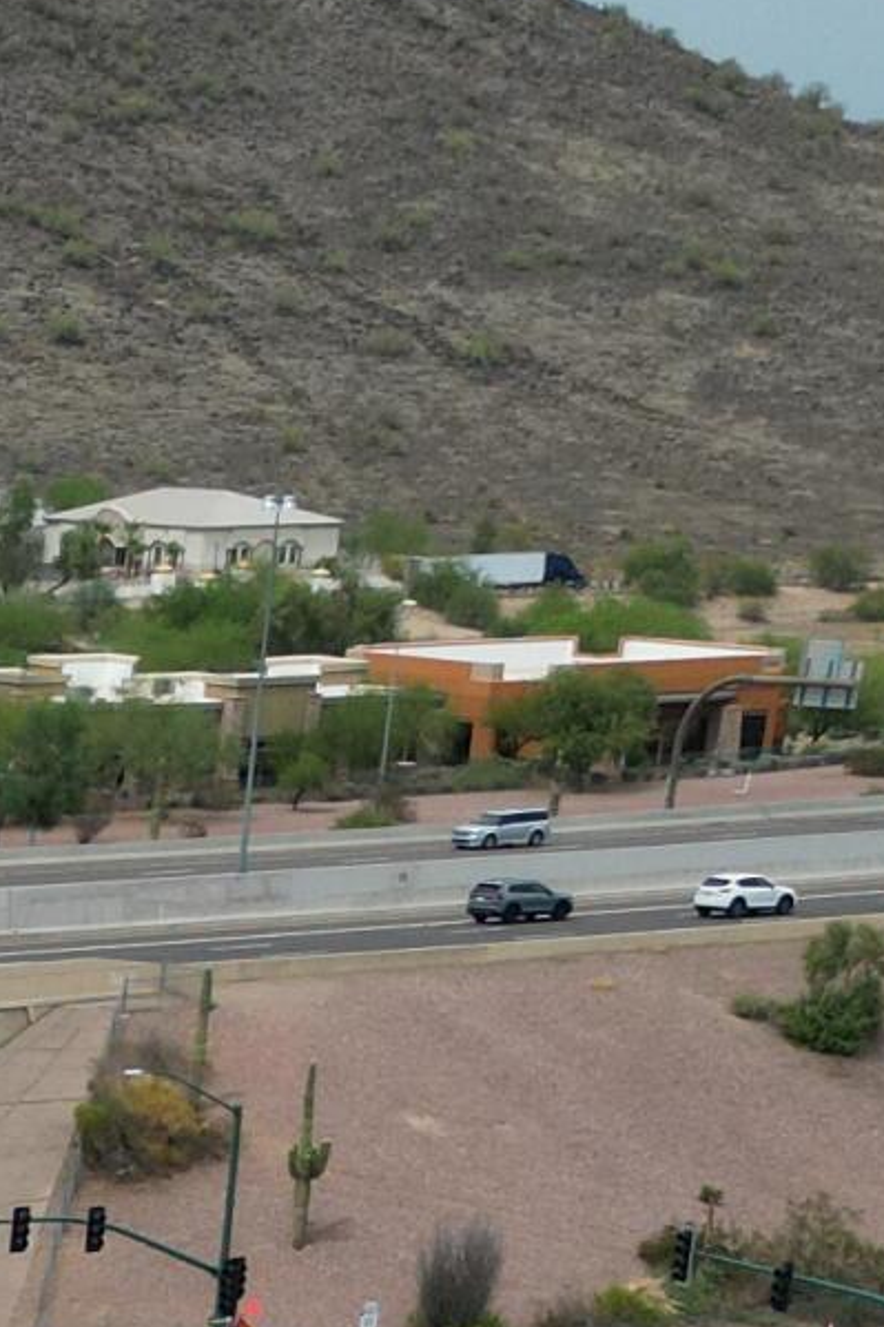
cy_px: 2353
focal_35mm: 125
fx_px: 4606
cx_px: -1010
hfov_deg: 10.0
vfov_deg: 14.5
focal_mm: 6.72
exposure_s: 1/4000
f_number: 1.7
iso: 200
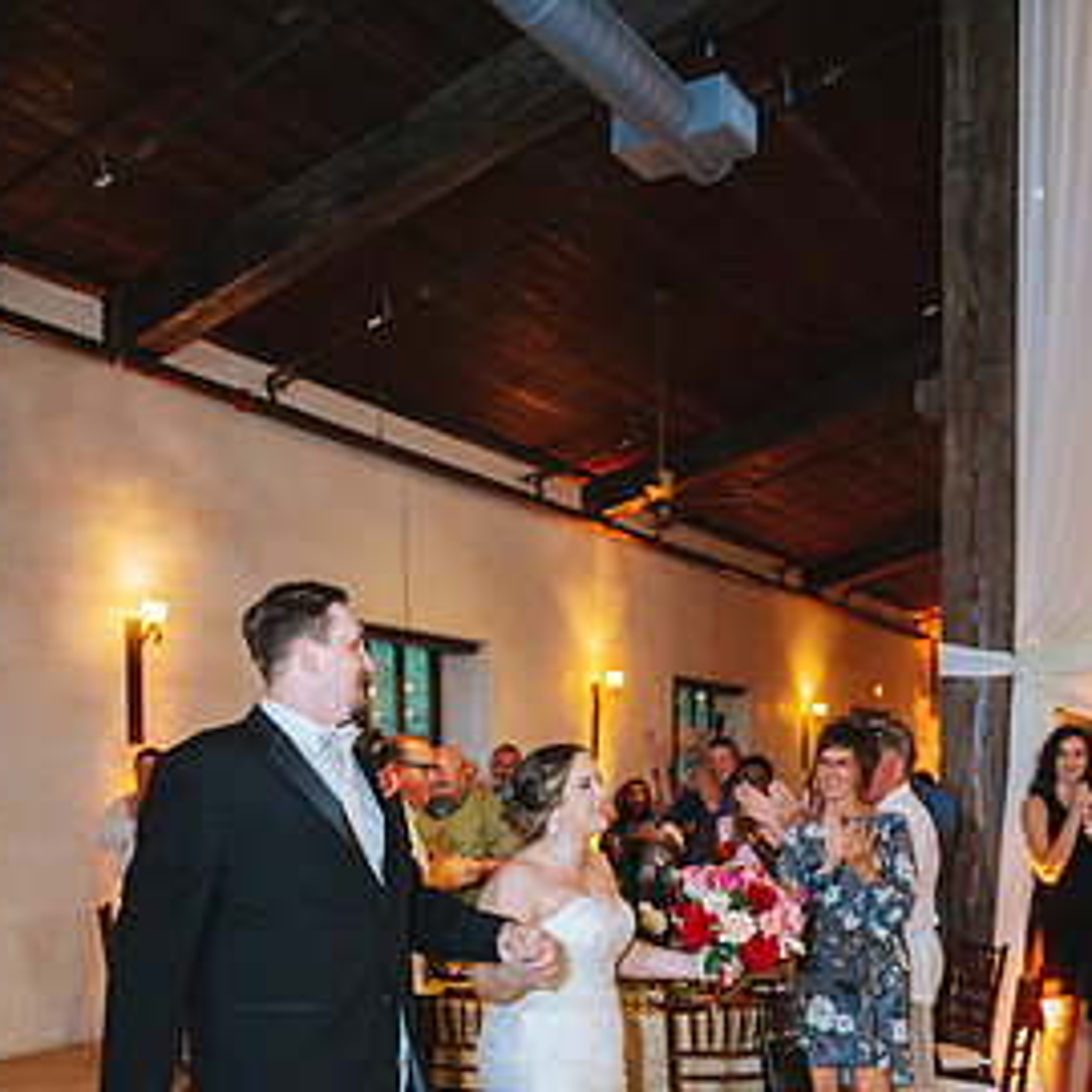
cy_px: 870
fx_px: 1463
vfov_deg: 39.4
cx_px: 548
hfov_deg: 40.9
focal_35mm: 41
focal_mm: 29
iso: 2500
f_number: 2.8
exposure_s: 1/160
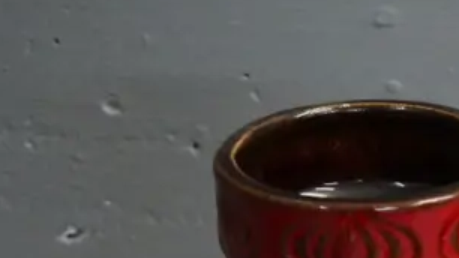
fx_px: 2397
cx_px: 687
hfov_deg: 10.6
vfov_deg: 6.0
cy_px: 542
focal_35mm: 197
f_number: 5
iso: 3200
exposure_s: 1/125
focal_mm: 27
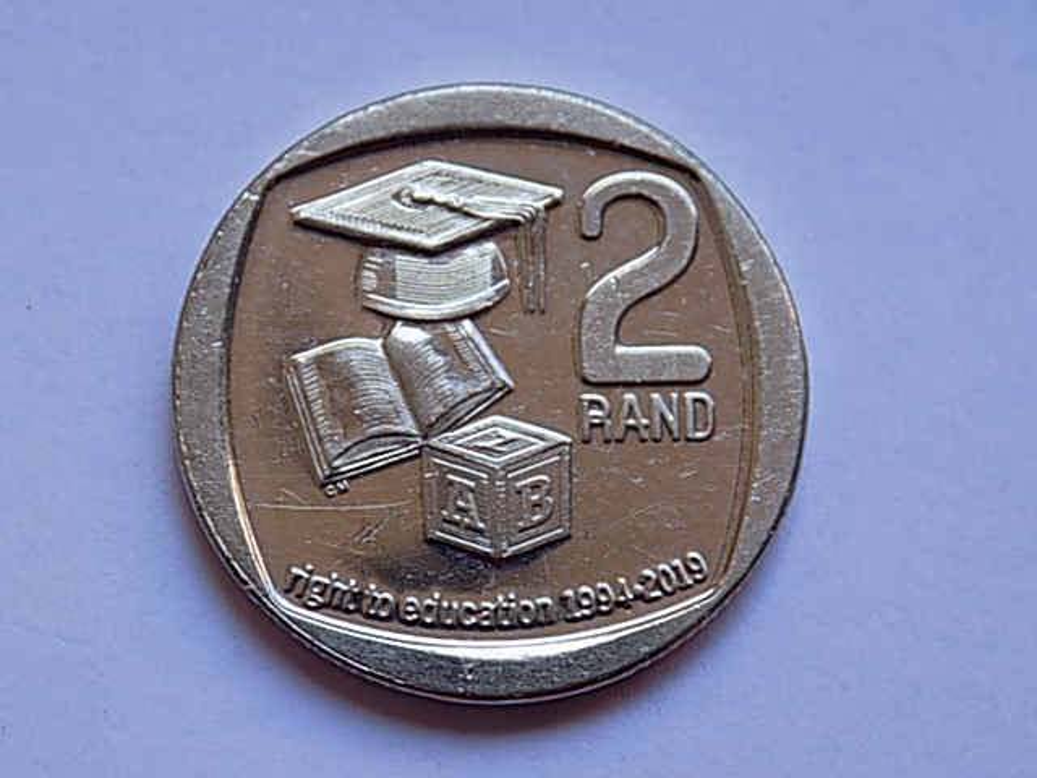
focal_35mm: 118
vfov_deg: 12.6
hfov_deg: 16.7
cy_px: 389
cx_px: 518
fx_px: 3535
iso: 80
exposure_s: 1/50
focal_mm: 20.9
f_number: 4.8
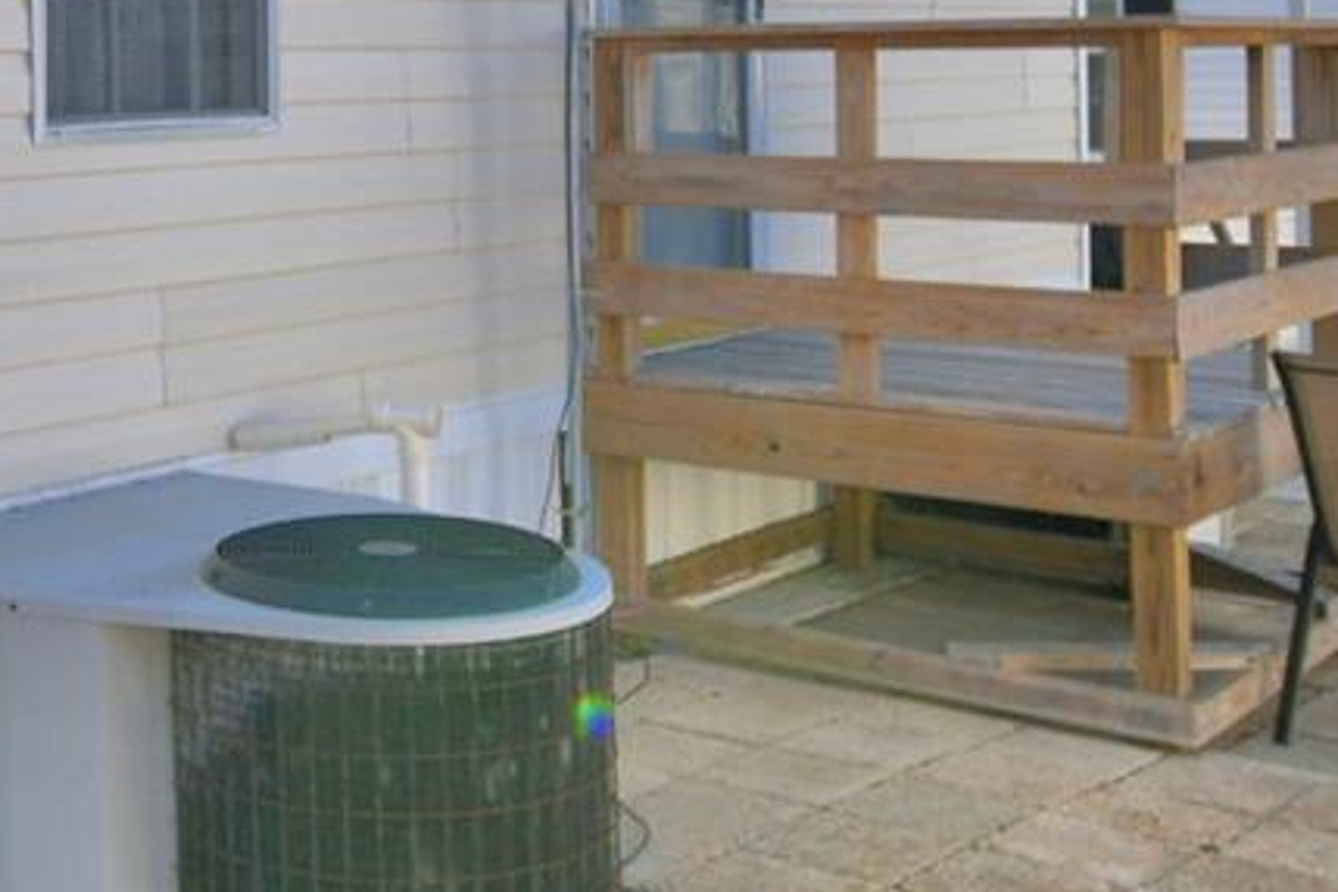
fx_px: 2081
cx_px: 115
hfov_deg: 33.6
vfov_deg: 23.3
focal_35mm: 56
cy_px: 22
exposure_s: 1/1000
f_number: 4.5
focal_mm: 10
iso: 100
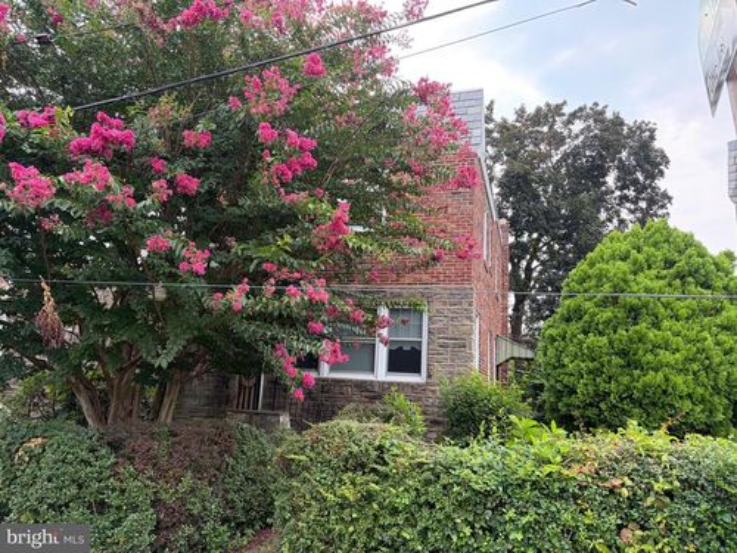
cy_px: 276
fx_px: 554
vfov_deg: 53.1
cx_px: 368
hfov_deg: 67.3
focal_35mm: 26
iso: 64
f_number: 1.6
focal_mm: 5.96
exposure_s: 1/503
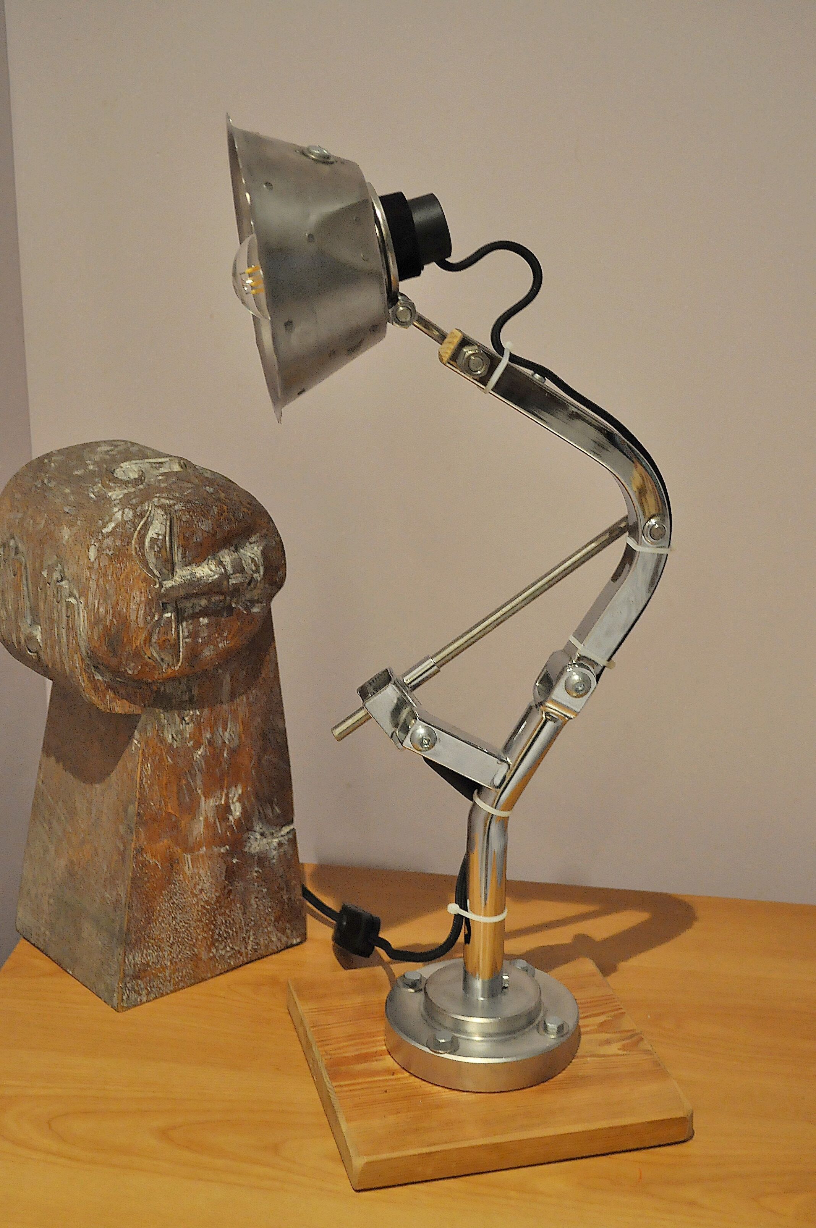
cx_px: 408
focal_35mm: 54
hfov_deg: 25.0
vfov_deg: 36.9
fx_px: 1841
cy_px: 614
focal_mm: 36
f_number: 5
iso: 1600
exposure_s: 1/20
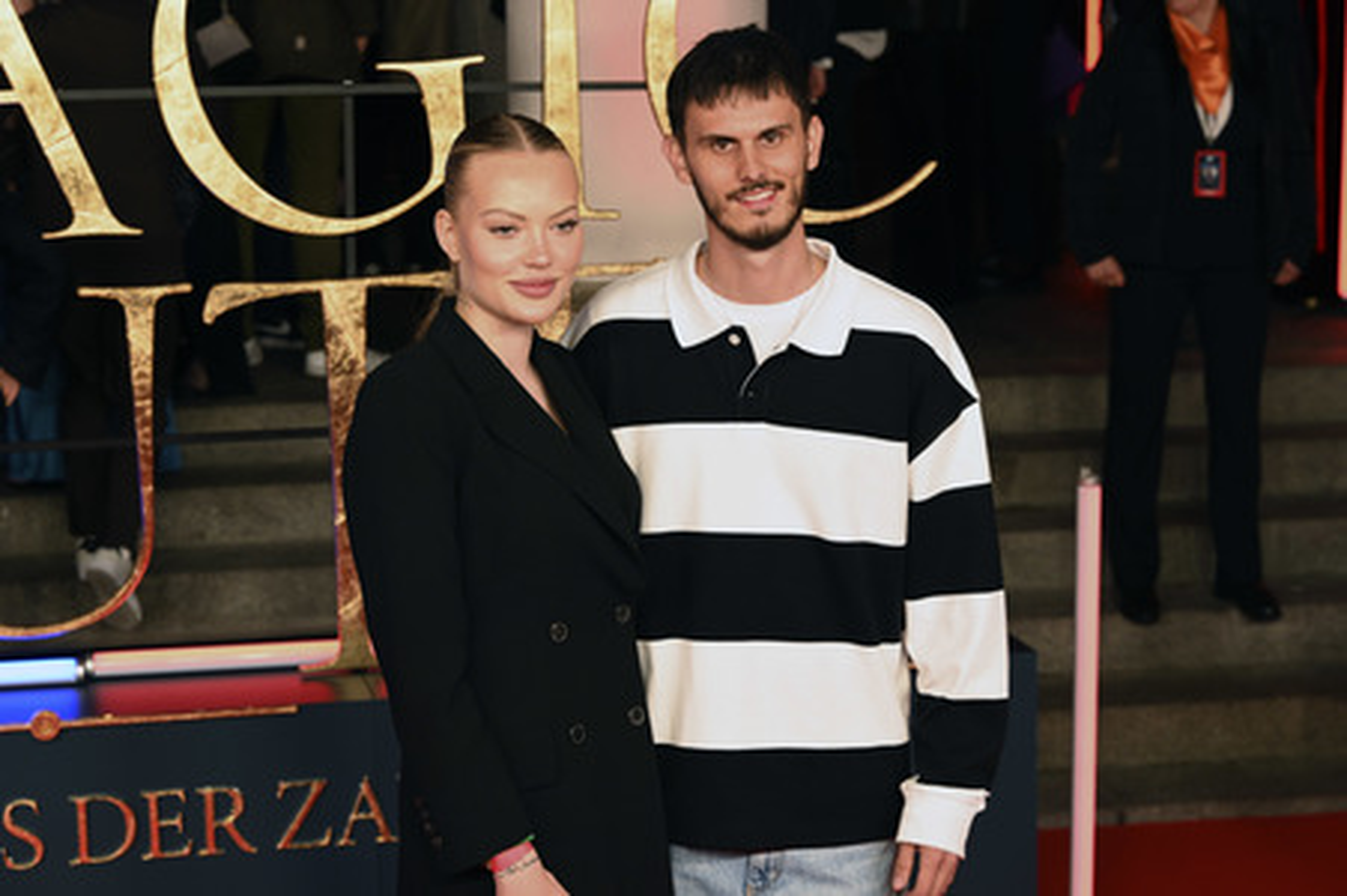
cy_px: 448
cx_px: 674
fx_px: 2804
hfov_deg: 27.0
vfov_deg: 18.2
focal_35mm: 75
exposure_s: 1/125
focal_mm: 75
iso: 640
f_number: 5.6
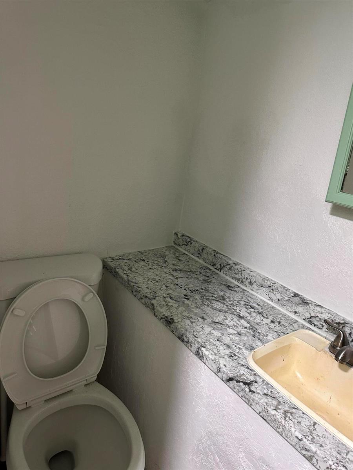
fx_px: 326
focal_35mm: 24
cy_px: 235
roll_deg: -7.0
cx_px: 176
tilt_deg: -16.5
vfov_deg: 71.6
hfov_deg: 56.8
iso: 400
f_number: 1.78
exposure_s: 1/60
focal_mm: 6.86
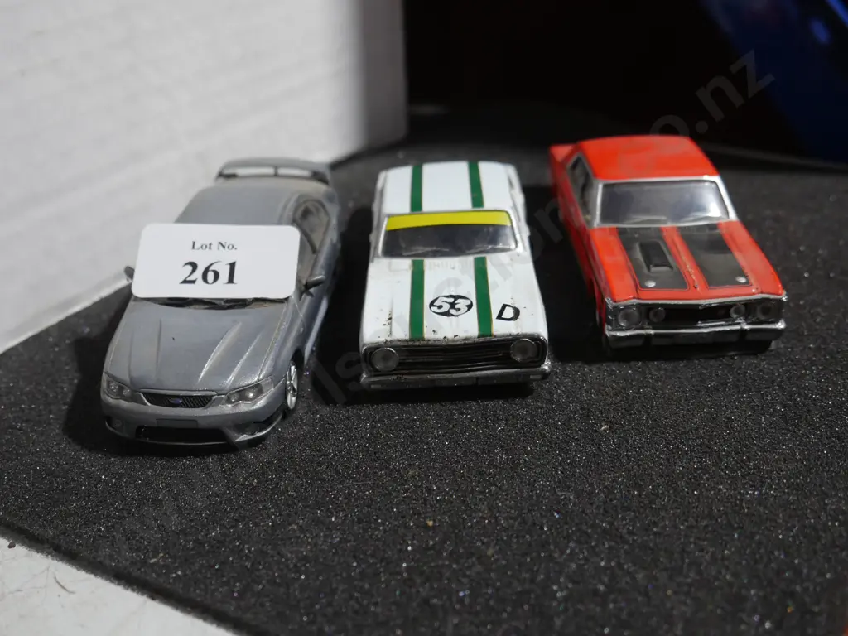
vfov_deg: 32.9
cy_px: 318
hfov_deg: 42.9
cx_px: 424
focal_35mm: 44
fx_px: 1078
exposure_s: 1/60
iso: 500
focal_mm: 22
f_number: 4.7
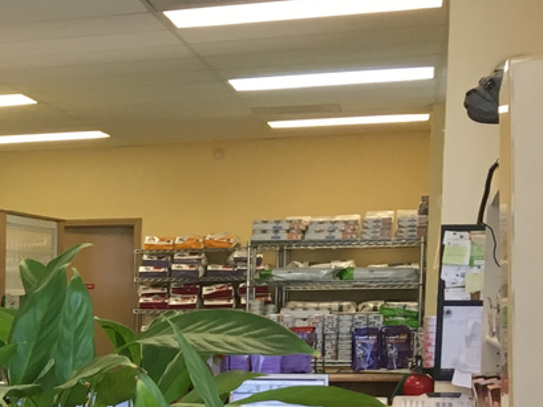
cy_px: 444
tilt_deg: -4.3
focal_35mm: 102
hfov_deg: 16.8
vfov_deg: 14.2
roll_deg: +1.3
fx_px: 1600
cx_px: -350
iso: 64
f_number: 2.2
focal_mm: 4.15
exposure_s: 1/30
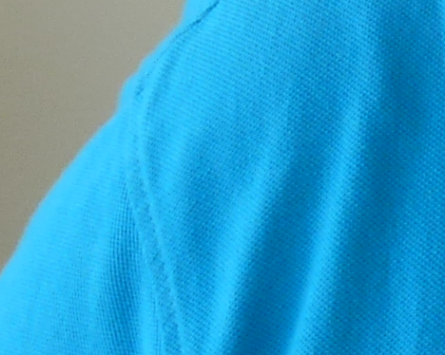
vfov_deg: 4.5
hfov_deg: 5.5
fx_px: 4502
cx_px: 929
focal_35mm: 342
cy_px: -371
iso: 100
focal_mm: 8
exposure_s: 1/100
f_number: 3.2
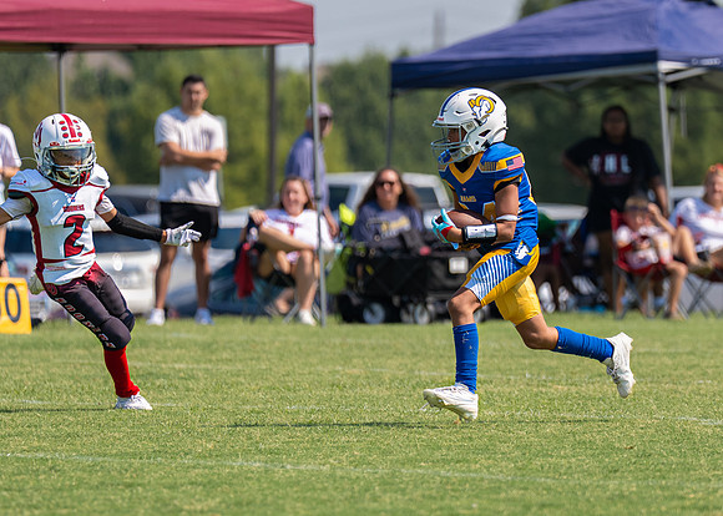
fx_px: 9910
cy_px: 249
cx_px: 534
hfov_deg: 4.2
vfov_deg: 3.0
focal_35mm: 483
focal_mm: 200
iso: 100
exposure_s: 1/2500
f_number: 2.8
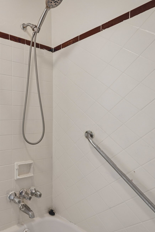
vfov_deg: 71.5
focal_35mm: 25
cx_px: -11
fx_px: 161
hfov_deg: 41.9
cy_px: 120
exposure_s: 1/10
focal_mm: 16
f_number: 8
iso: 800
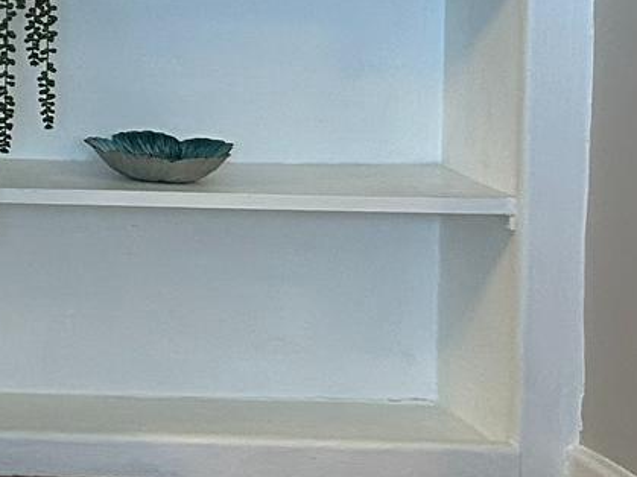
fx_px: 2336
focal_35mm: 127
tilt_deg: -2.9
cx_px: -535
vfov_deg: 11.4
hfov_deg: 13.7
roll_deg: +0.0
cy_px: -128
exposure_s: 1/60
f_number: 1.5
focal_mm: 5.7
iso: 250
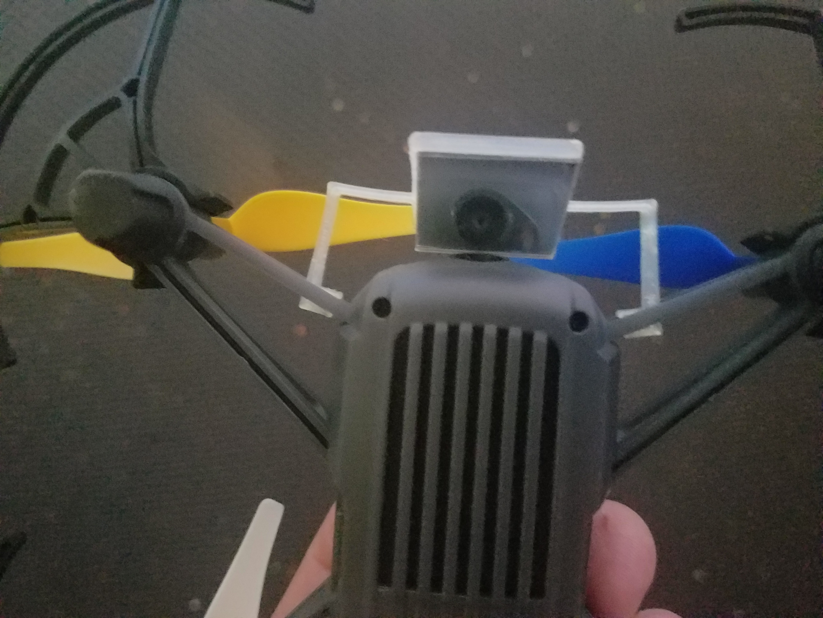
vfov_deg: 53.1
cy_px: 309
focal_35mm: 26
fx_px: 618
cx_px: 412
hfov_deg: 67.3
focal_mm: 4.2
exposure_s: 1/8
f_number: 1.7
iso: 1250
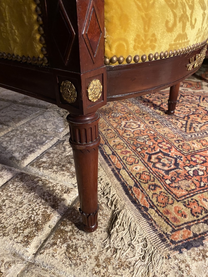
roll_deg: +1.8
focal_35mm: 26
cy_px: 138
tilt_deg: -28.4
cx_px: 104
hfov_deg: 53.1
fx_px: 208
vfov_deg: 67.3
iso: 500
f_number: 1.8
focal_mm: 4.25
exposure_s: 1/25
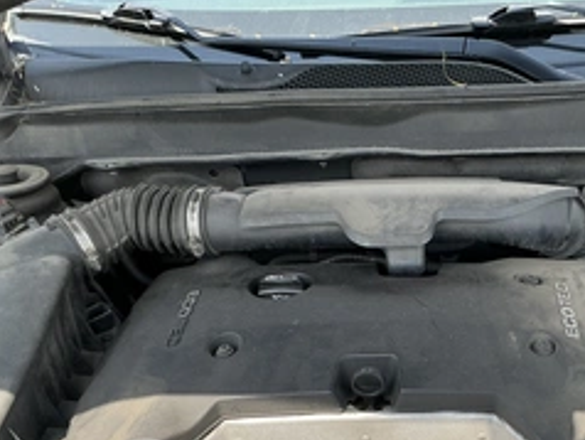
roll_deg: +2.5
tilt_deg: -35.6
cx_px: 428
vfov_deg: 30.5
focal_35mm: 47
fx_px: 795
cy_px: 322
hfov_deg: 39.5
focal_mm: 3
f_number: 1.8
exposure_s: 1/346
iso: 25
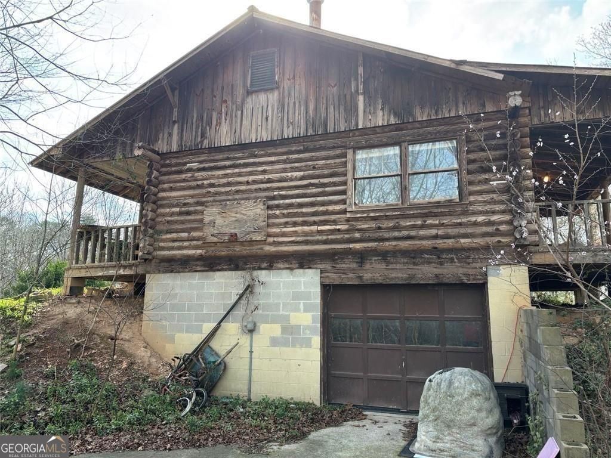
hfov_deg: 67.3
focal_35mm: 26
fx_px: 459
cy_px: 229
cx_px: 306
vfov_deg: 53.1
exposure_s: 1/361
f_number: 1.6
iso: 50
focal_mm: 5.96
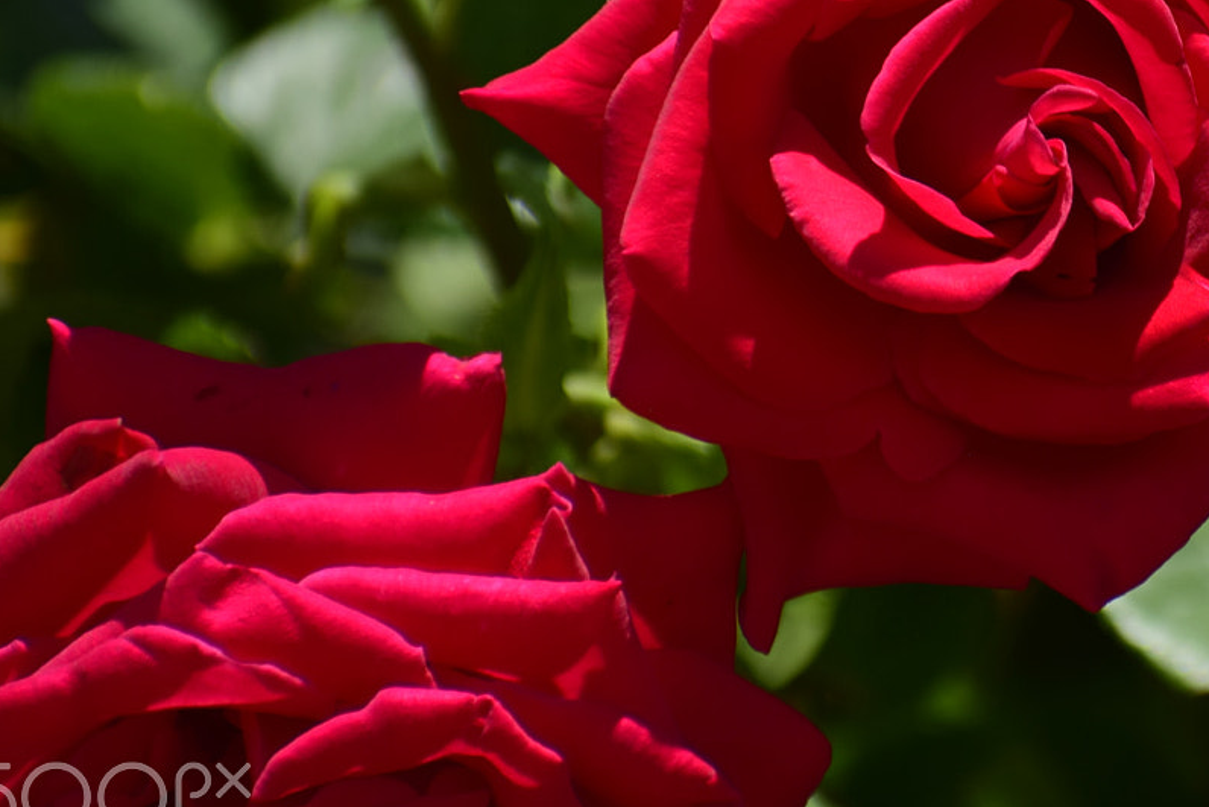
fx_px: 30363
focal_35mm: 904
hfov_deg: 2.3
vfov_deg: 1.5
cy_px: 187
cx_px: 1089
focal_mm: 300
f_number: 6.3
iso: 100
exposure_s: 1/640
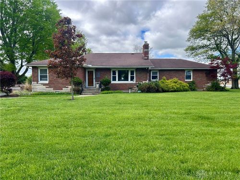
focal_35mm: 26
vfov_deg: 53.1
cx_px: 120
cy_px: 90
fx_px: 180
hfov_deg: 67.3
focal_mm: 5.7
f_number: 1.5
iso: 50
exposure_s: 1/1266
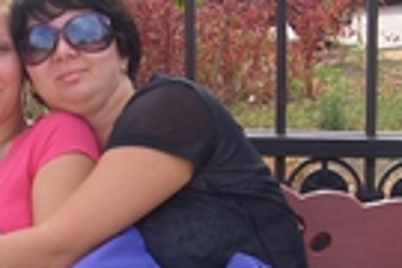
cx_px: -3
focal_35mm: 121
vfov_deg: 11.1
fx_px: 1351
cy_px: 313
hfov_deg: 16.6
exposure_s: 1/160
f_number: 4.3
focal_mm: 5.8
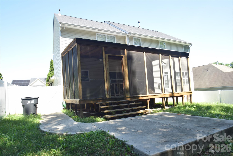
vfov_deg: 59.6
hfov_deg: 81.2
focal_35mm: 21
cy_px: 78
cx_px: 116
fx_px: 136
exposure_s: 1/125
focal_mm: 14
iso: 100
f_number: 5.6
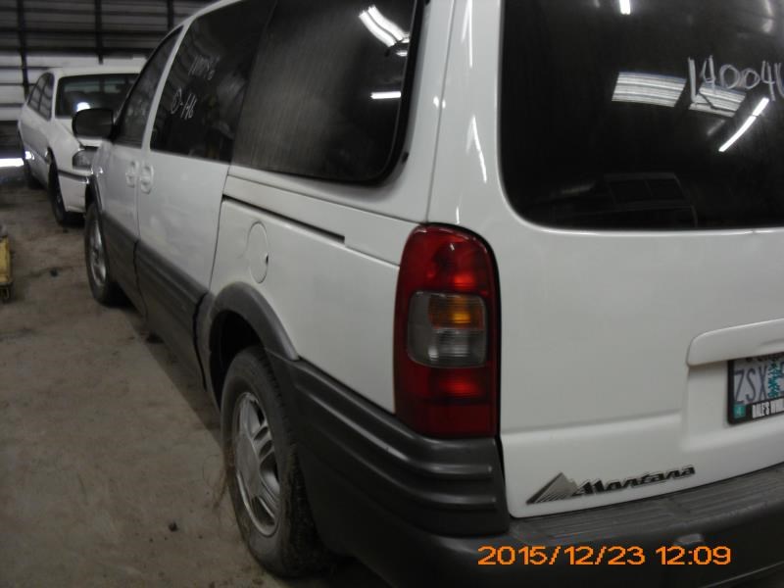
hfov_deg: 51.4
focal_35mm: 36
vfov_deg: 39.7
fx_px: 815
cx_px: 392
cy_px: 294
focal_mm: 6.3
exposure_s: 1/10
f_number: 3.1
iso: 200
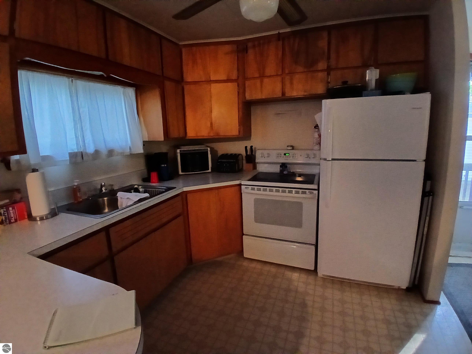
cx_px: 236
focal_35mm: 17
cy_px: 177
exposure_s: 1/25
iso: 500
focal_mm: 1.4
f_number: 2.2
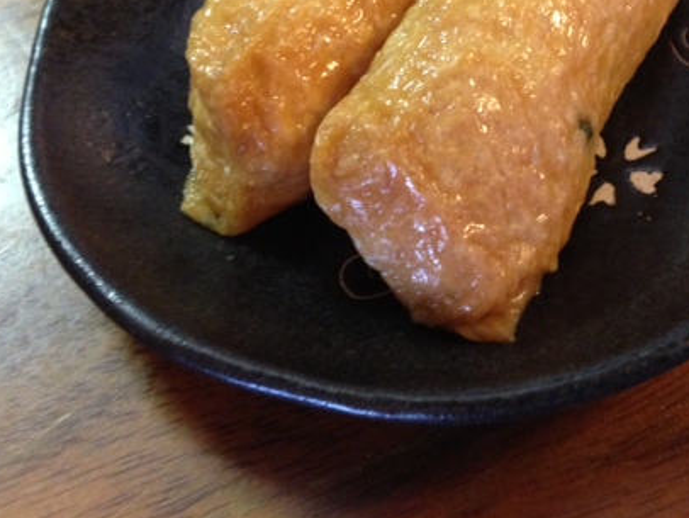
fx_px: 1036
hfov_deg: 36.5
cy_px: 115
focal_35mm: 52
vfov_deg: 27.6
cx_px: 441
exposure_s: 1/15
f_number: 2.4
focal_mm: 4.13
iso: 500
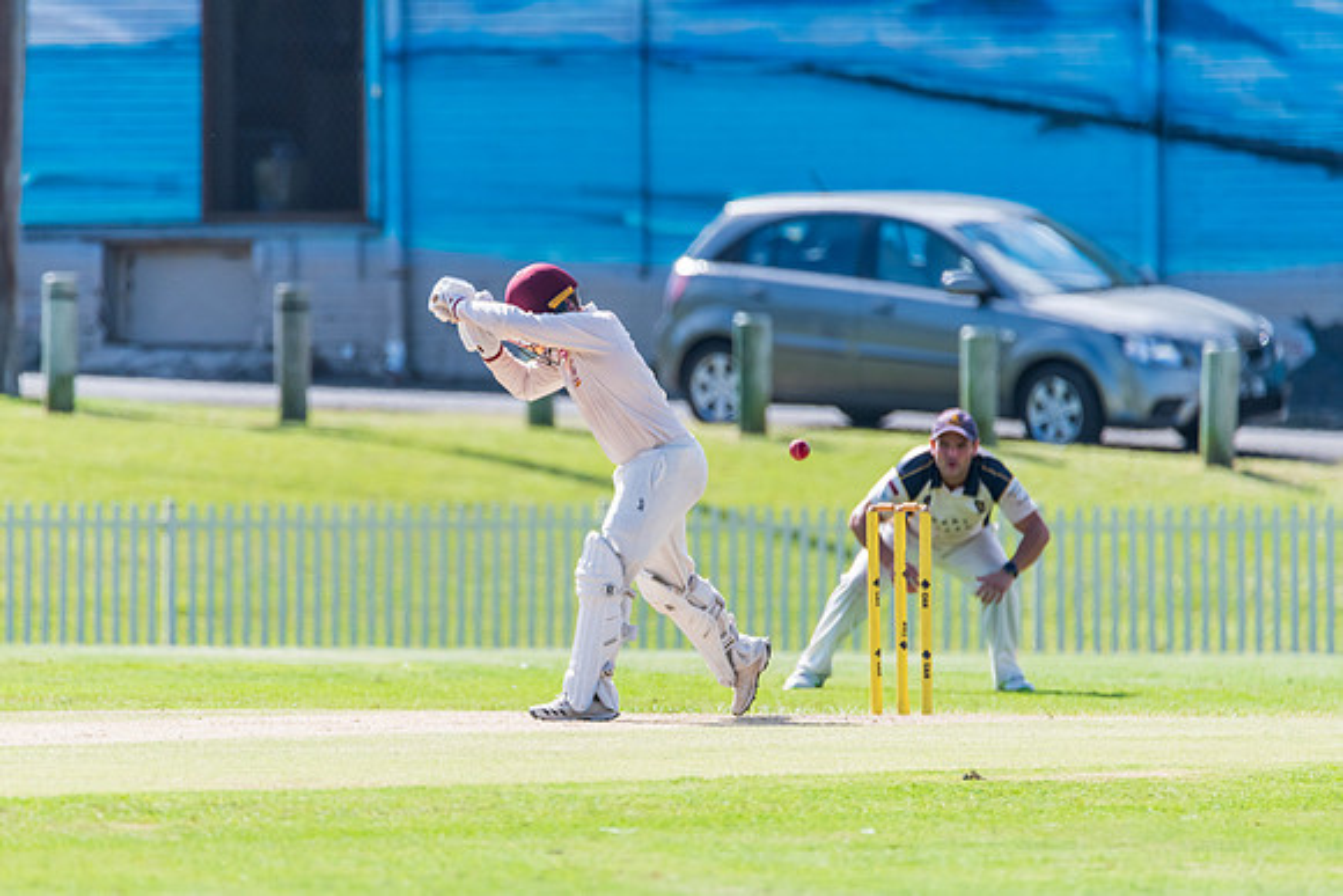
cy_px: 505
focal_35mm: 677
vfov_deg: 2.0
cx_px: 586
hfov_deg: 3.0
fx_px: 25242
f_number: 6.3
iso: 640
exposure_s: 1/2000
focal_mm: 600
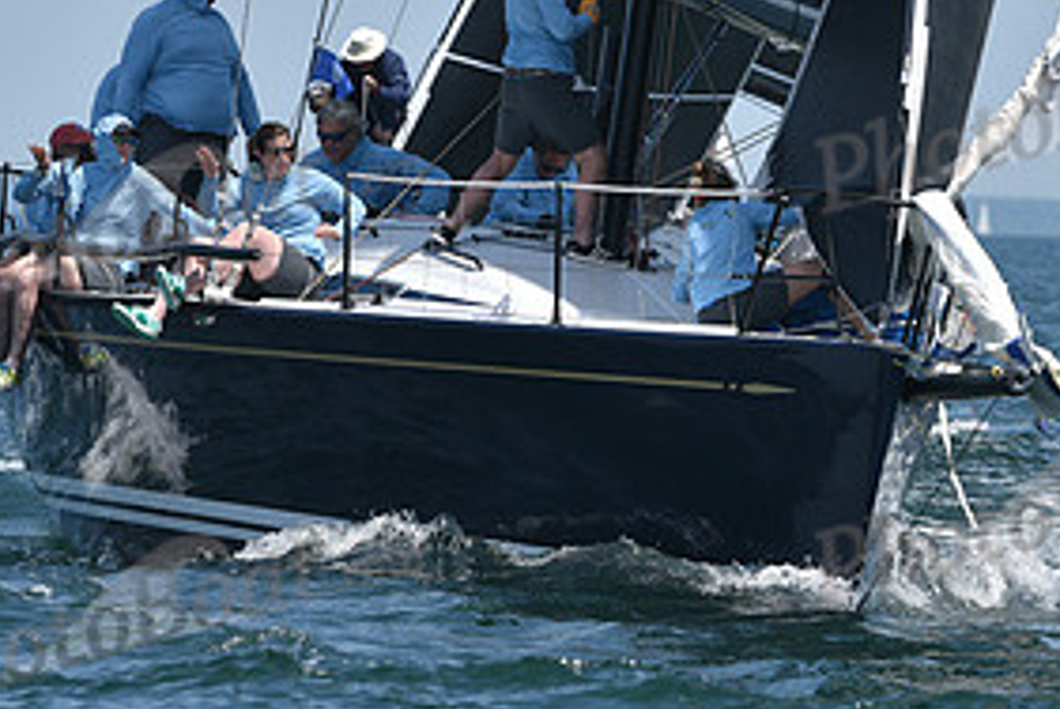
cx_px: 622
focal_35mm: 516
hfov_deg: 4.0
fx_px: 15209
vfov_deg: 2.7
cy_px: 364
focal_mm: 250
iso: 320
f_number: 6.3
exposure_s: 1/1600
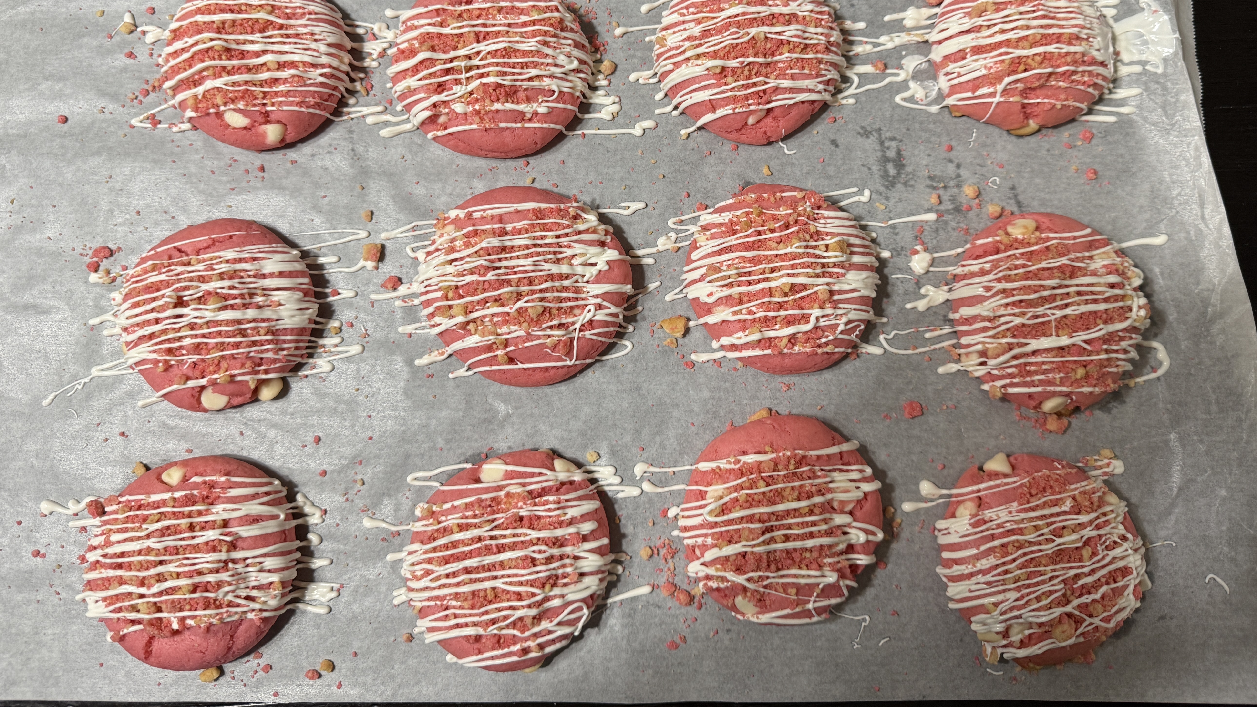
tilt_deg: -80.1
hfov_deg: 66.1
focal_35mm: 29
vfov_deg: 39.5
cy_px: 212
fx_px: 967
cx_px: 638
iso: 125
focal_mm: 6.76
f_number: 1.78
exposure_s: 1/60
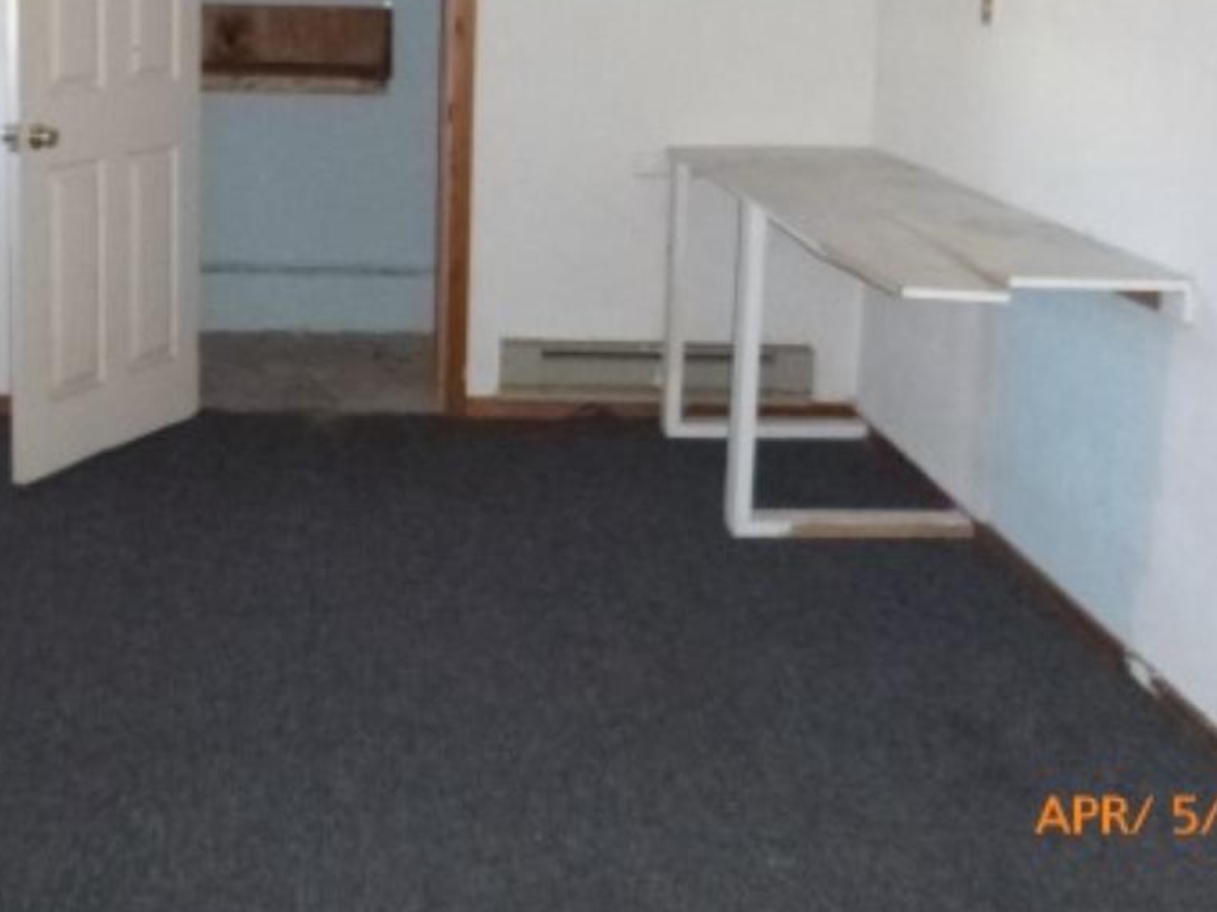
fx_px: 1652
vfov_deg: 29.8
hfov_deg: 39.6
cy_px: 130
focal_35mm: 47
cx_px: 345
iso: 800
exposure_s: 1/60
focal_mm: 4.5
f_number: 3.9
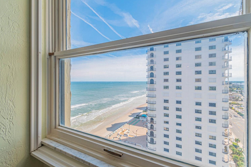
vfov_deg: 73.7
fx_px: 112
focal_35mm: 16
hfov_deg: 96.8
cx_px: 127
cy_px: 82
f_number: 7.1
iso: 320
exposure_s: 1/1000
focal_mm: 10
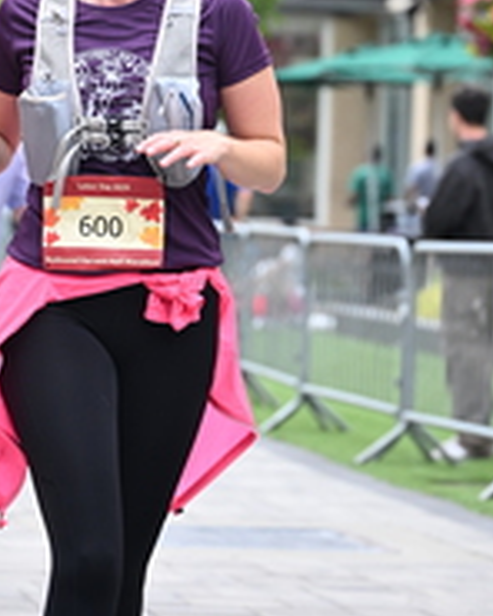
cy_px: 0
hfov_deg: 7.5
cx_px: 165
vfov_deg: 9.3
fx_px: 3775
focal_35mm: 207
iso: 640
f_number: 2.8
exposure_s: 1/1600
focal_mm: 74
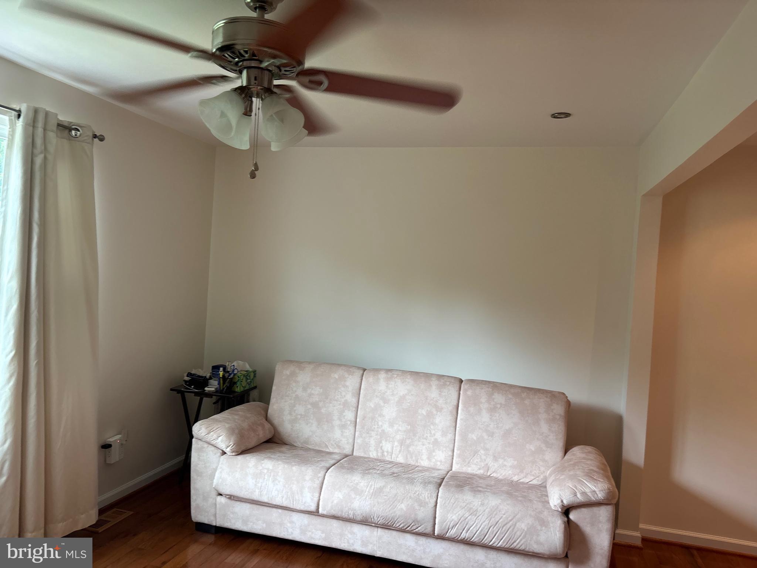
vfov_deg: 53.1
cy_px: 284
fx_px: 569
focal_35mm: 26
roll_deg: -3.8
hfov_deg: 67.3
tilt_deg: -2.1
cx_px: 378
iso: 125
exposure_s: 1/60
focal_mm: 5.96
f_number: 1.6
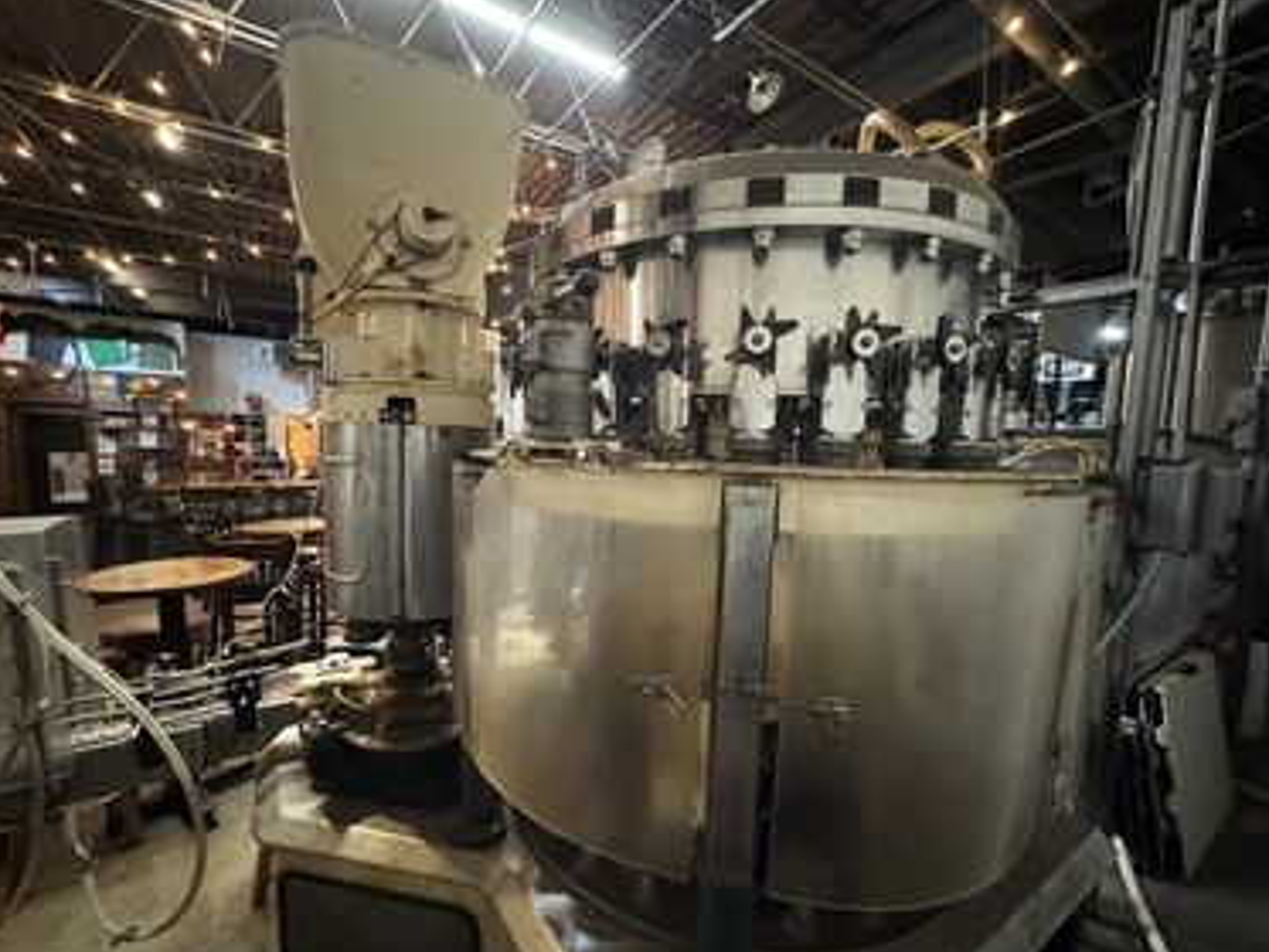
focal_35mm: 15
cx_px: 616
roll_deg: -1.6
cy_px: 500
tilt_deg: -6.6
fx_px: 550
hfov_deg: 98.1
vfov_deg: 81.7
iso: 1250
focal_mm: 2.22
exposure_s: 1/40
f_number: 2.2
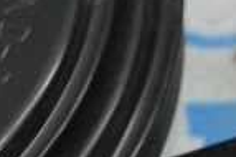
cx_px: -84
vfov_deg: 2.3
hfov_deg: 3.5
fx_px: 3874
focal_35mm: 592
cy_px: 239
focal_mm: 55
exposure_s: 1/80
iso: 360
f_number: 5.6
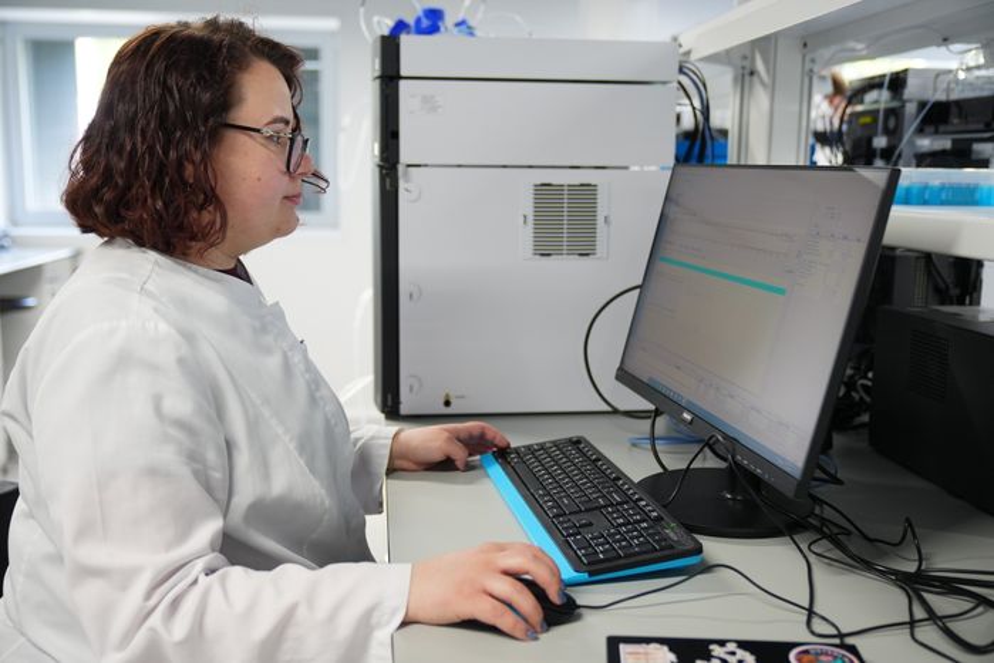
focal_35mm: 36
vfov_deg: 36.9
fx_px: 994
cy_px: 332
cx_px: 497
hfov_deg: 53.1
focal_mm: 36
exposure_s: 1/320
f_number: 2.8
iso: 1250
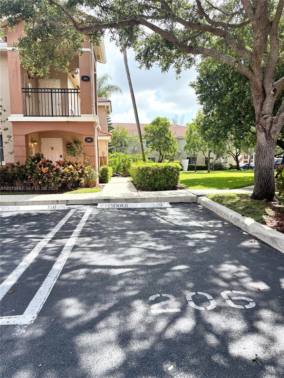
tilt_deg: -6.6
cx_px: 142
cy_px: 189
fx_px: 284
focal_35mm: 26
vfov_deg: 67.3
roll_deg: +0.1
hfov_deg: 53.1
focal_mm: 5.96
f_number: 1.6
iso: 50
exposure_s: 1/1477
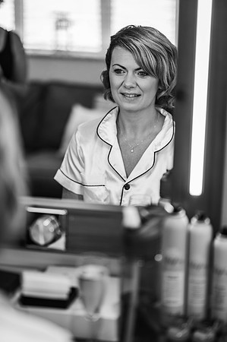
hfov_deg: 16.0
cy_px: 171
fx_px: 806
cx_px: 114
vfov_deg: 23.9
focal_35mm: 85
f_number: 2
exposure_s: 1/200
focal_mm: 85
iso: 220
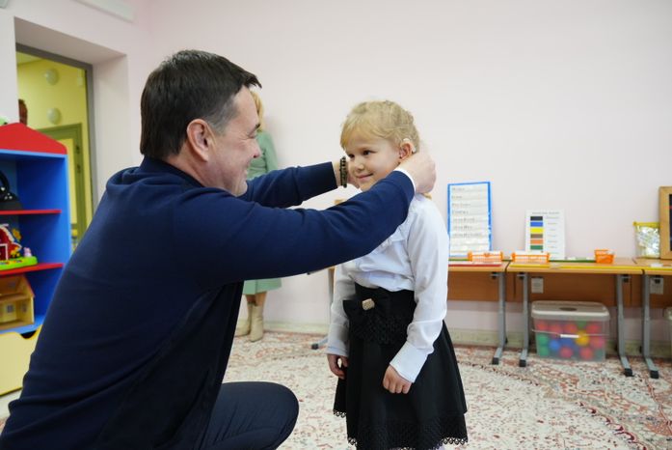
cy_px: 225
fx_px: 523
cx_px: 336
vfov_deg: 46.5
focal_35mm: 28
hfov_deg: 65.4
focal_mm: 28
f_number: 4
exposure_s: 1/320
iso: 3200
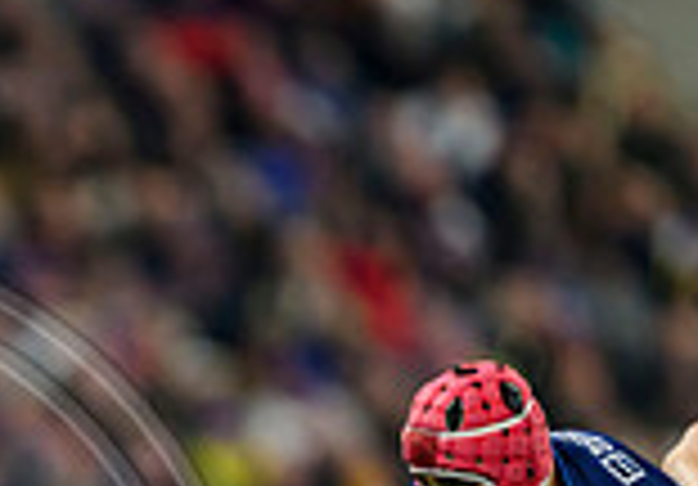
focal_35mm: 1566
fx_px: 30789
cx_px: -293
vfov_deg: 0.9
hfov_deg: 1.3
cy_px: 713
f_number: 2.8
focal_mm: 400
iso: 3200
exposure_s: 1/2500
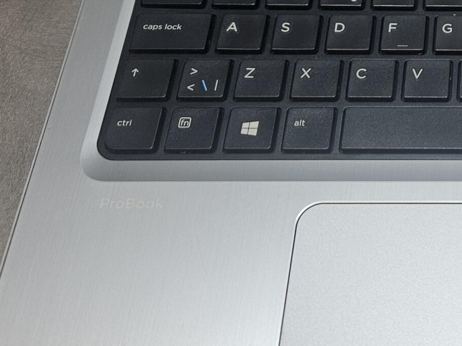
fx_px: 867
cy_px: 32
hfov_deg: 26.6
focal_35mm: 65
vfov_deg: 22.0
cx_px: 549
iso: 40
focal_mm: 5.4
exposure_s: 1/101
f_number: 1.8
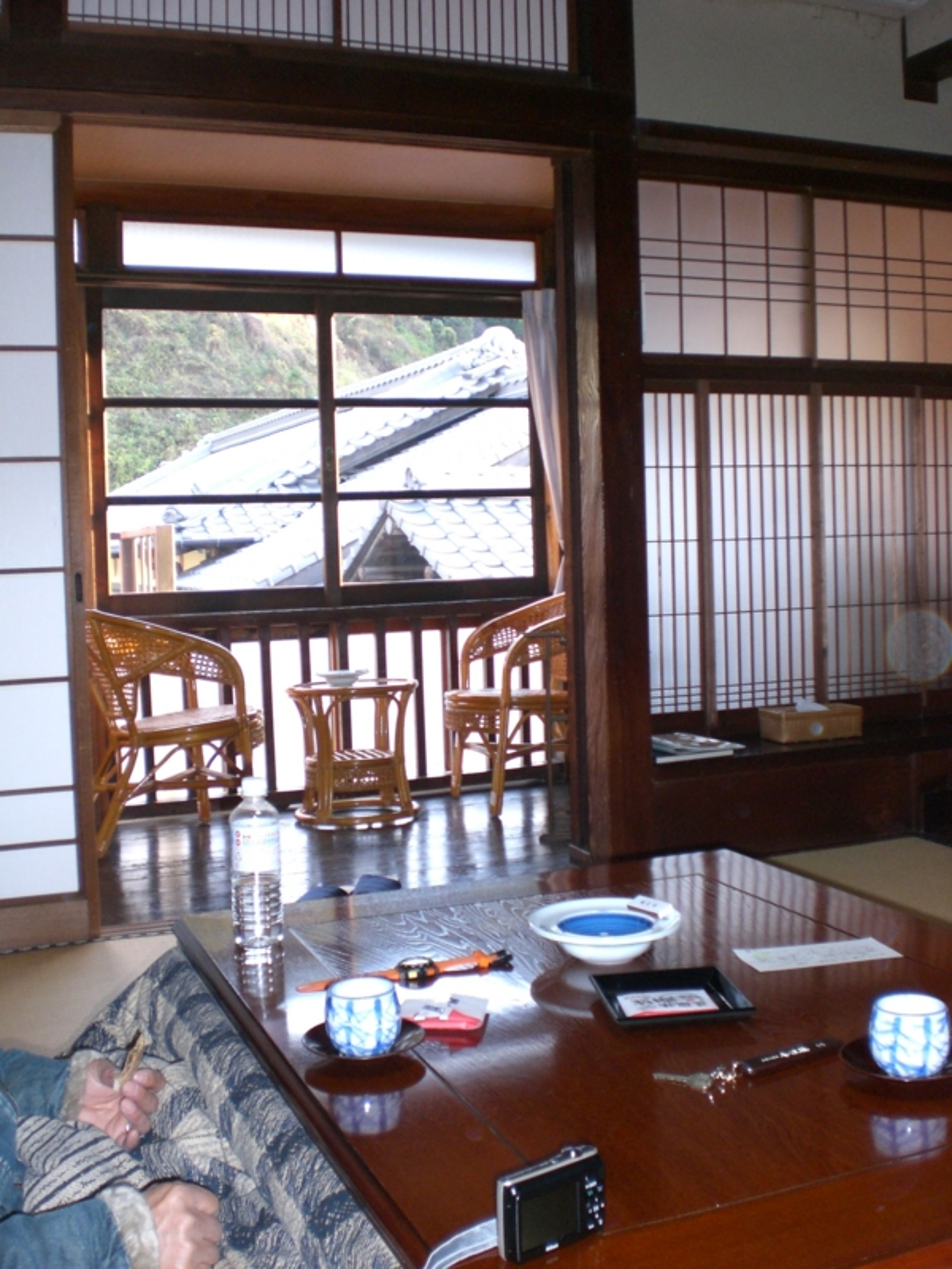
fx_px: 1393
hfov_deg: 37.7
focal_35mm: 38
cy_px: 634
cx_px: 476
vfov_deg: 49.0
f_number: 3.1
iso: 200
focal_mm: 6.3
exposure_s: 1/60
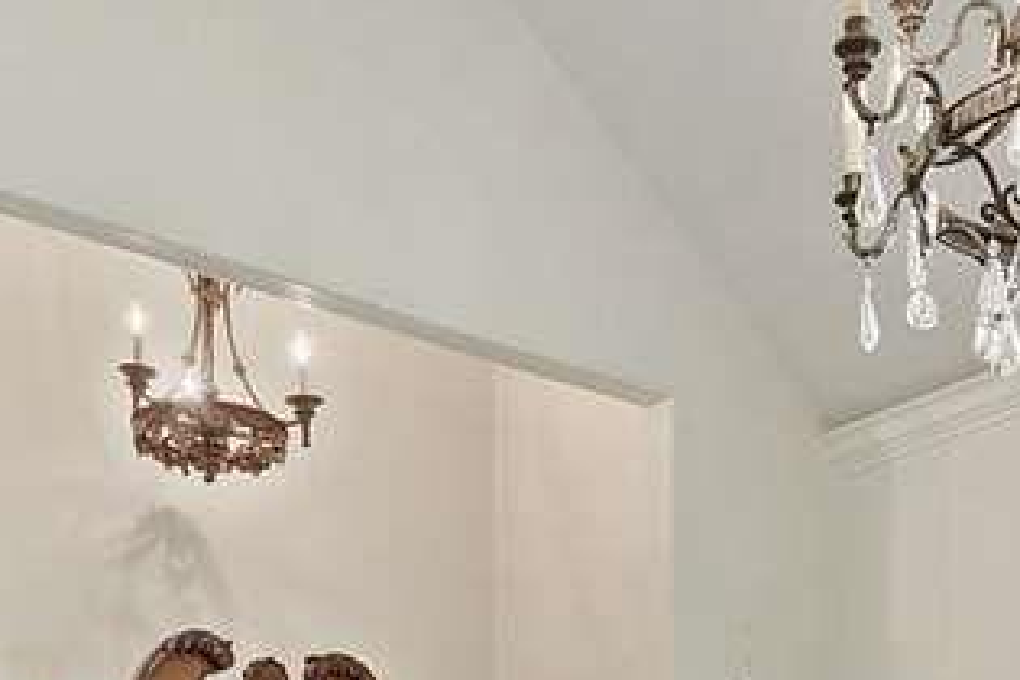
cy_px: 1116
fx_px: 1842
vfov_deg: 17.9
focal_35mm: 65
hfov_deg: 30.9
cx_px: 622
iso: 200
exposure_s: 4
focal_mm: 16
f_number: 14
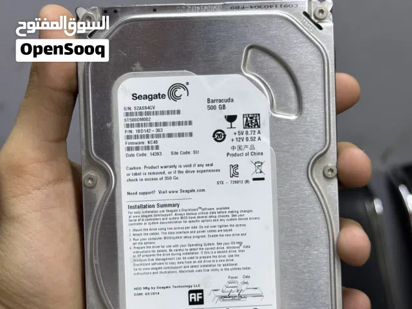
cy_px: 154
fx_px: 571
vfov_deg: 30.3
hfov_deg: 39.7
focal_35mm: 48
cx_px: 206
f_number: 1.78
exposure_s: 1/100
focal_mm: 6.76
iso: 64
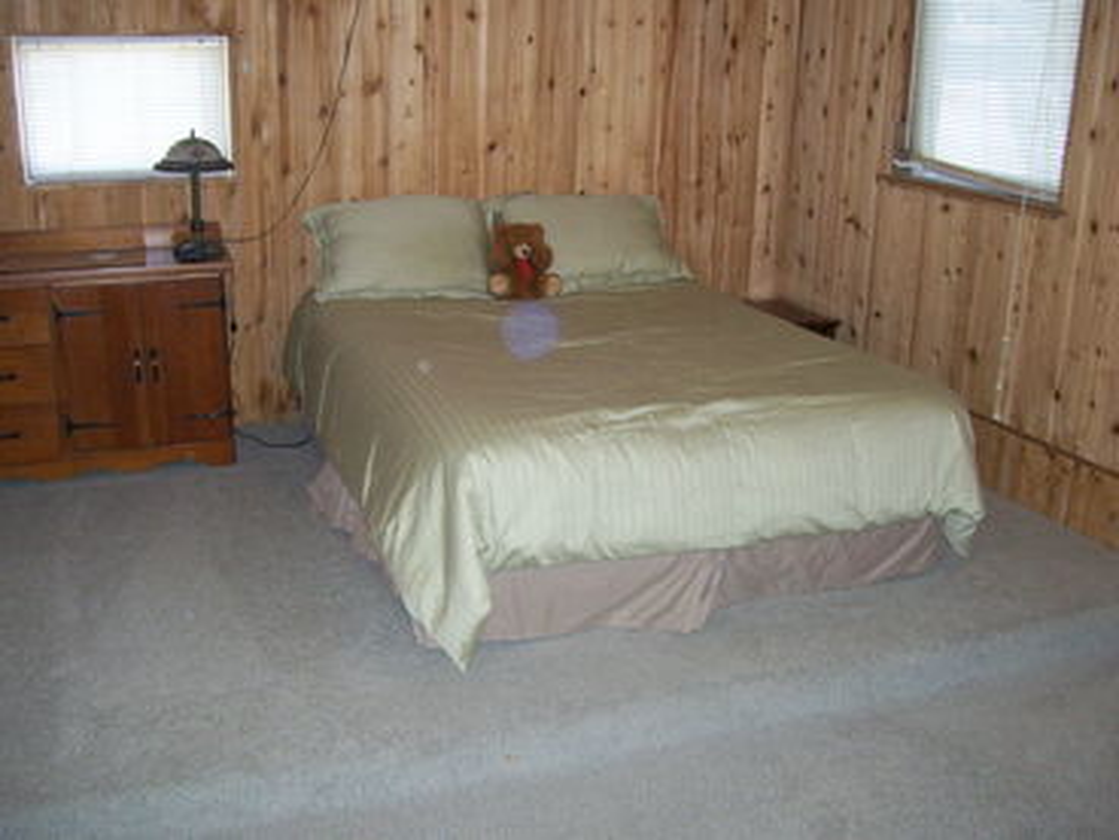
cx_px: 560
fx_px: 1164
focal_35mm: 36
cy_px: 420
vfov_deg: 39.7
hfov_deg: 51.4
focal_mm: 6
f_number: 2.7
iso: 200
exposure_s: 1/60
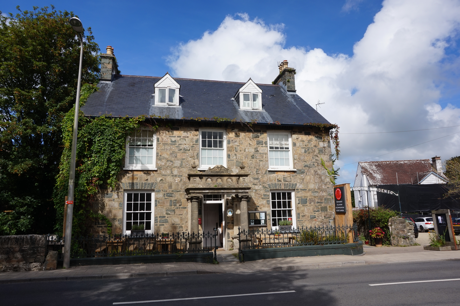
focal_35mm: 24
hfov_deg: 73.8
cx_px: 230
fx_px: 307
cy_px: 153
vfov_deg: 53.1
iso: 100
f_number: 14
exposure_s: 1/125
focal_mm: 16
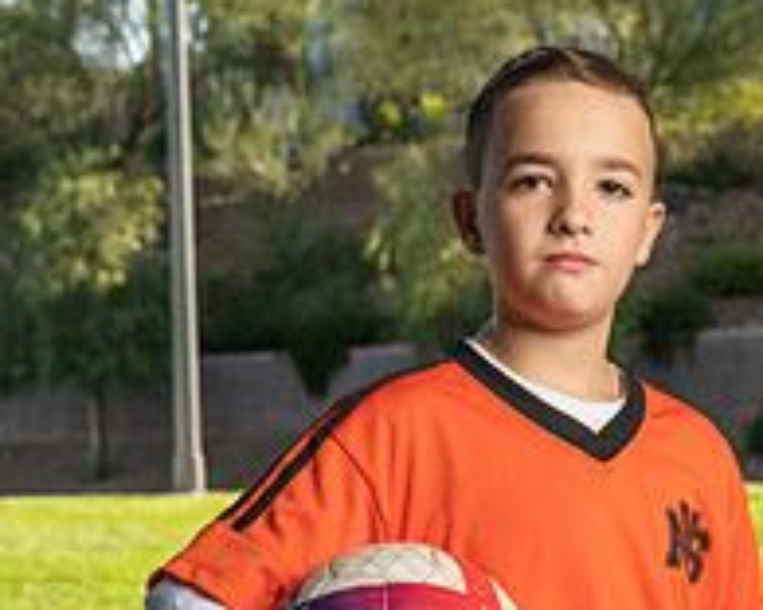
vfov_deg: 14.7
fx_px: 2303
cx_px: 544
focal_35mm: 102
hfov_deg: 18.7
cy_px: 712
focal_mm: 47
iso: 100
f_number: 5.6
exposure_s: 1/160
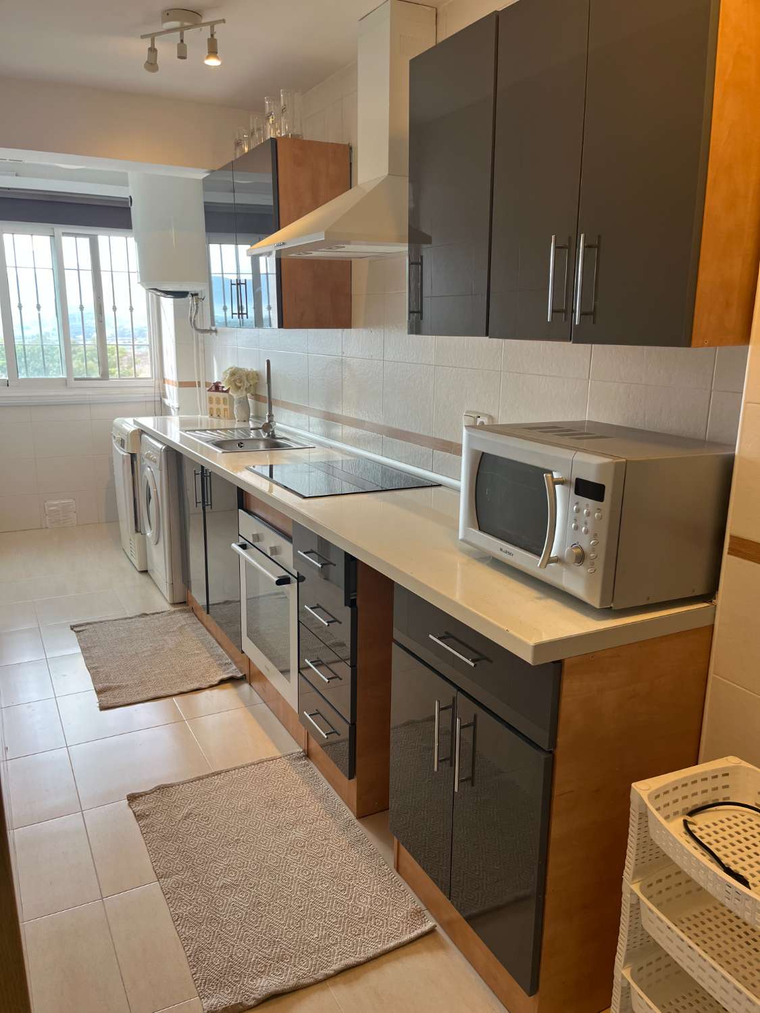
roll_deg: -0.3
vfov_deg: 67.3
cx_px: 380
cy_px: 506
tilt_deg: -14.2
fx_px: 761
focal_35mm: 26
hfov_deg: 53.1
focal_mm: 5.1
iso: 64
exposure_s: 1/100
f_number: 1.6
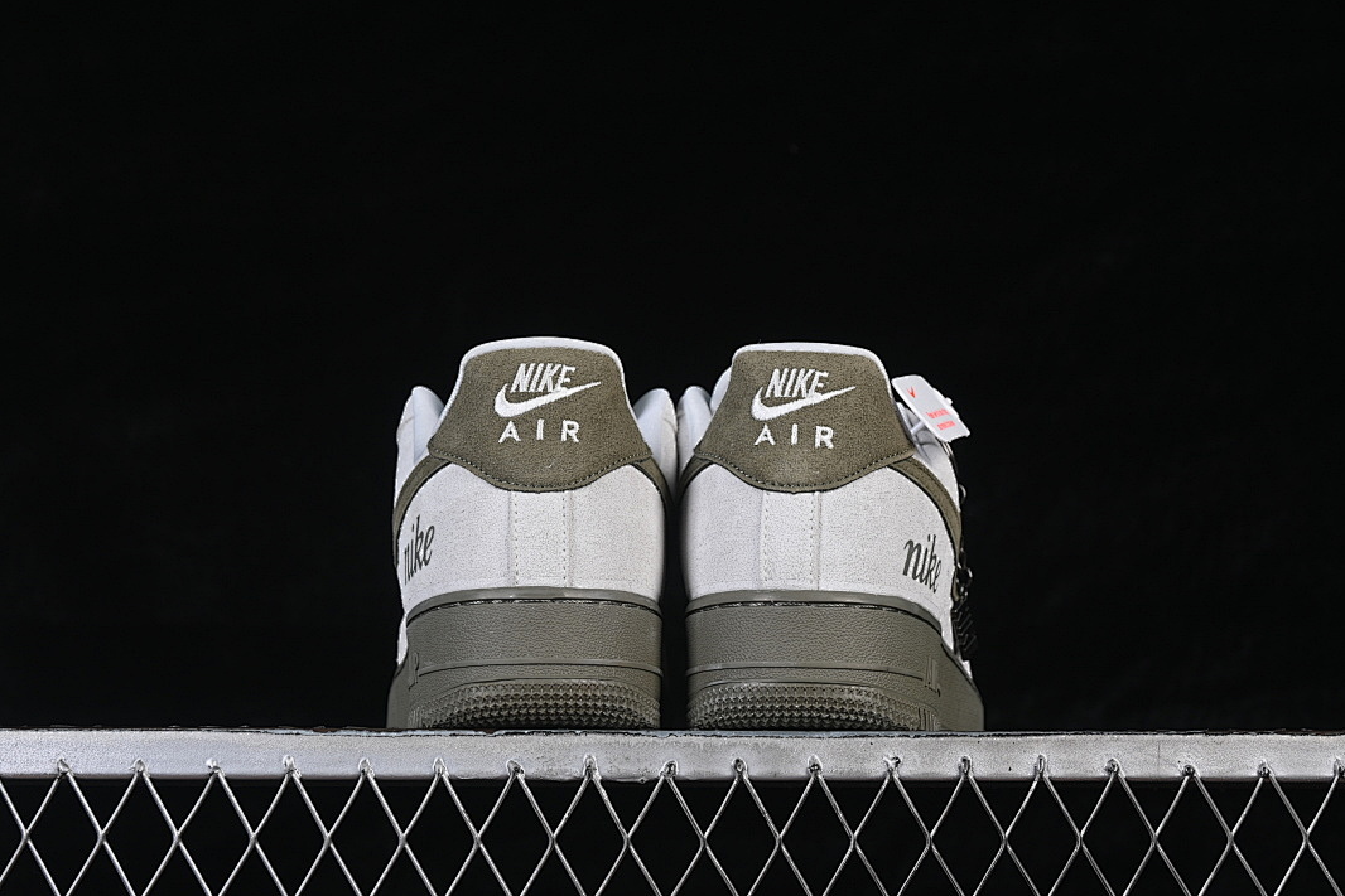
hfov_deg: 26.6
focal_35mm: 76
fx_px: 2840
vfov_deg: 18.0
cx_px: 680
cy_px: 445
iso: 160
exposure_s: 1/80
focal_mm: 50
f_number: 8
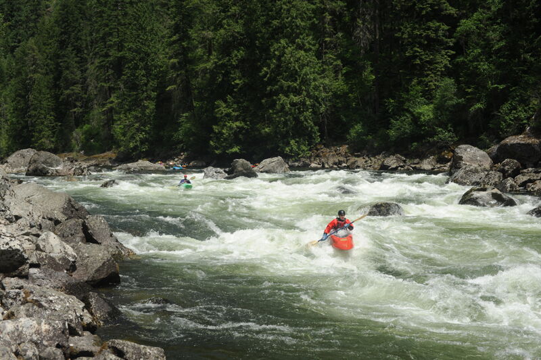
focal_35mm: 50
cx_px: 270
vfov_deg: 26.9
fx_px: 751
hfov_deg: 39.6
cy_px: 180
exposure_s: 1/800
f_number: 7.1
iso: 200
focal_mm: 50
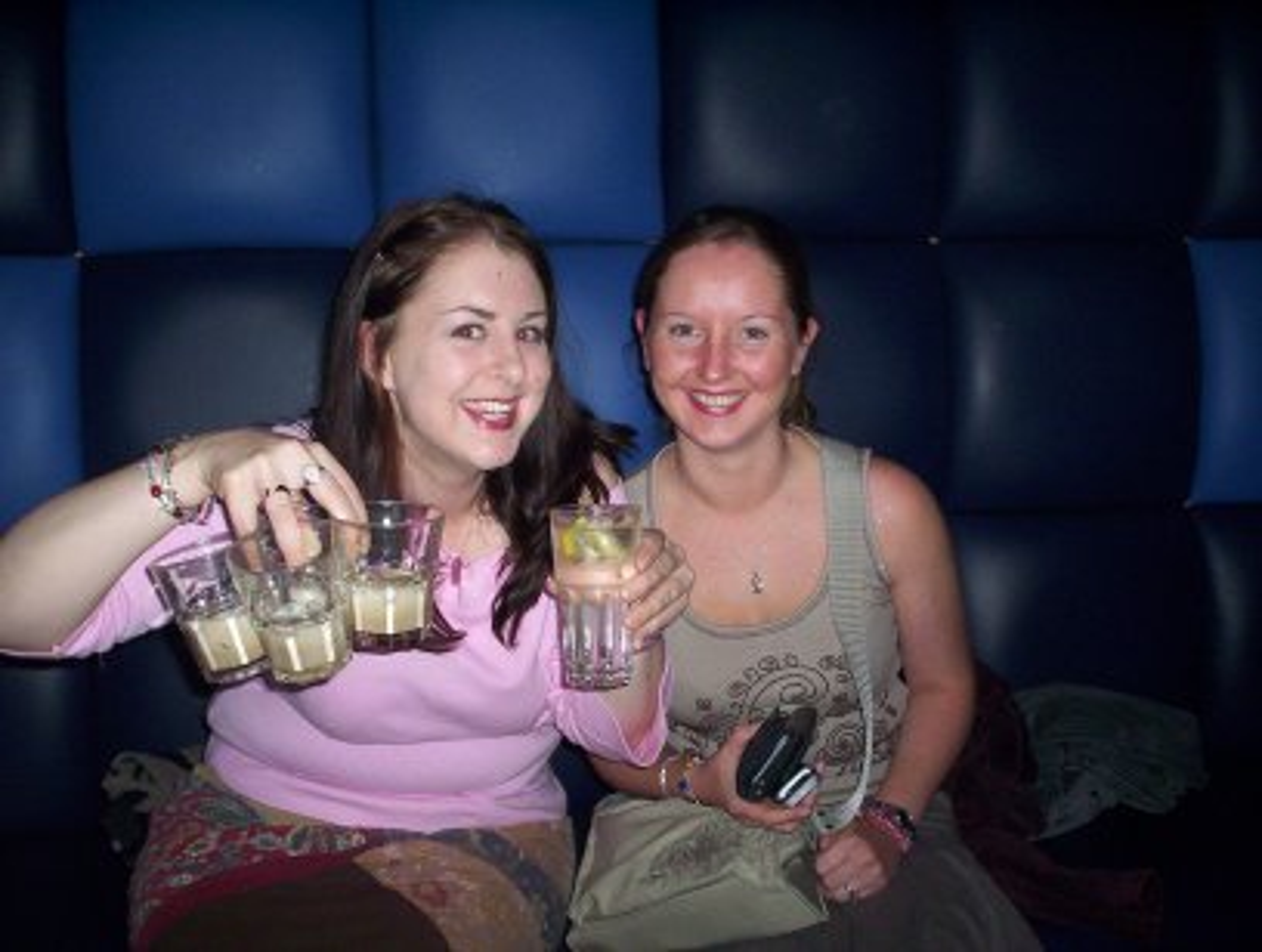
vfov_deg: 37.9
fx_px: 1389
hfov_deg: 48.9
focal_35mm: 38
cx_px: 631
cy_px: 476
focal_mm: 4.99
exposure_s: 1/60
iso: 140
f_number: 4.5
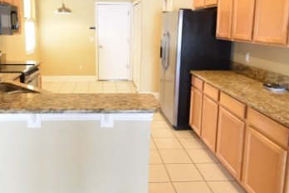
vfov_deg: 41.7
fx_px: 249
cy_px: 63
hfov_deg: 59.9
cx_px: 120
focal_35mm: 31
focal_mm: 10
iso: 800
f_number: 3.5
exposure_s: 1/30
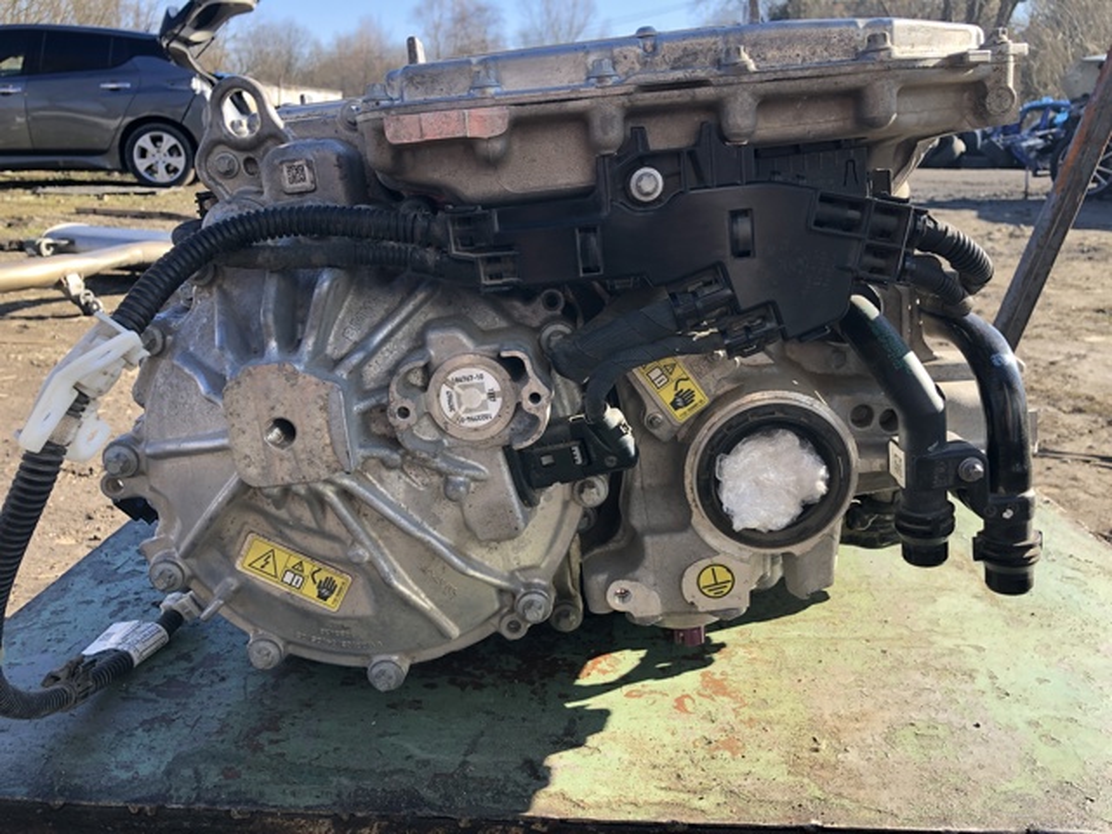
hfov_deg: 63.4
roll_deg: +0.6
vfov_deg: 49.7
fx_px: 899
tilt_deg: -16.9
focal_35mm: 28
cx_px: 556
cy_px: 417
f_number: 1.8
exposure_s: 1/281
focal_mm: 4
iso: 20
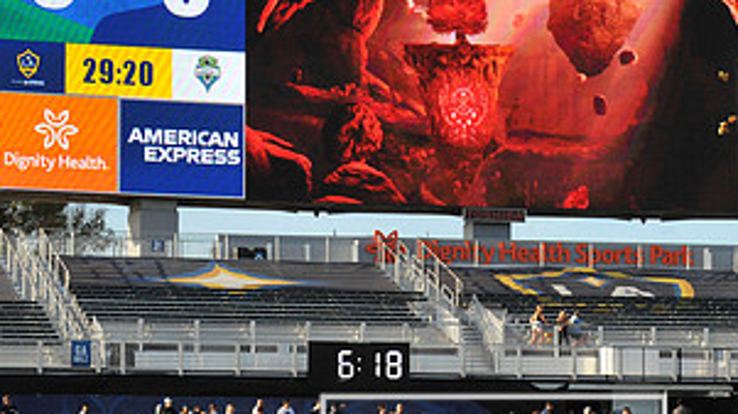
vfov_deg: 5.7
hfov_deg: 10.2
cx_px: 493
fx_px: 4147
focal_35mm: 212
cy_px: 59
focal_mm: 105
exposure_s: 1/800
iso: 1600
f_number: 14
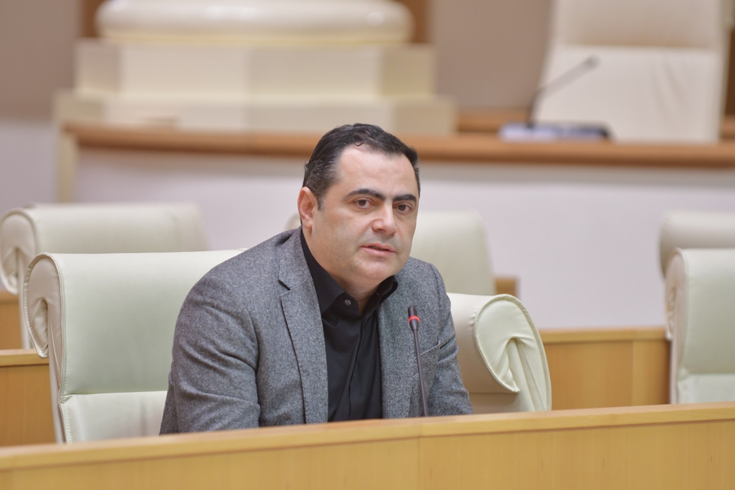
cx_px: 368
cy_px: 245
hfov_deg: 6.9
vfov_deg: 4.6
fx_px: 6125
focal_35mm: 300
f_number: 2.8
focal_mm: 200
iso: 1250
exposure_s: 1/125
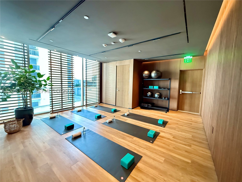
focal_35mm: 14
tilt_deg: -4.4
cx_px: 121
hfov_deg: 102.1
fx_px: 98
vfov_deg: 85.7
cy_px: 91
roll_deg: -1.3
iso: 800
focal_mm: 2.22
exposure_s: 1/60
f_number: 2.2
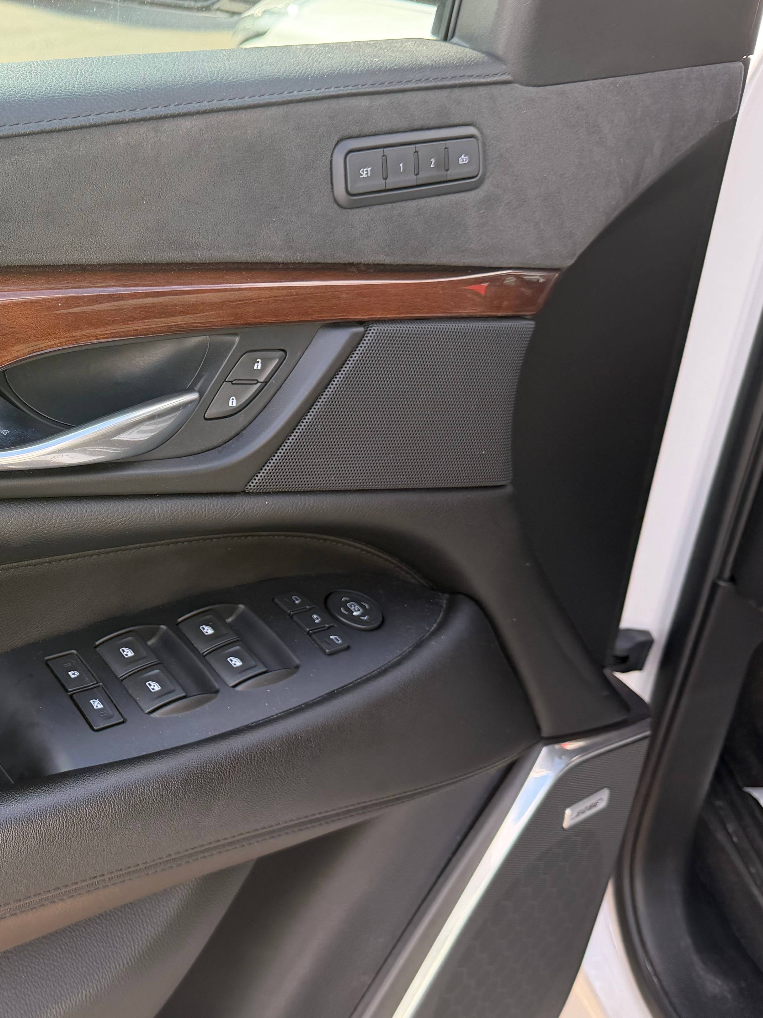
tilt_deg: -30.3
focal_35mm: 40
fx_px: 1176
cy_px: 506
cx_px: 18
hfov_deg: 33.2
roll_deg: -0.8
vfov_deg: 46.8
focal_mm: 6.76
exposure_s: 1/281
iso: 80
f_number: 1.78
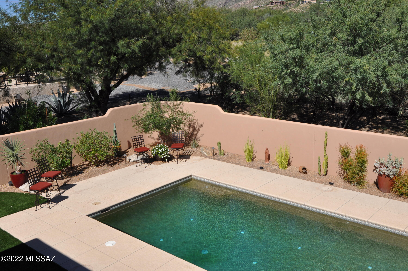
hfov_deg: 53.2
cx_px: 204
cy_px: 136
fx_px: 407
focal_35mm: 36
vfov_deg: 36.8
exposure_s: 1/500
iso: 200
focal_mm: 24
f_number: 11
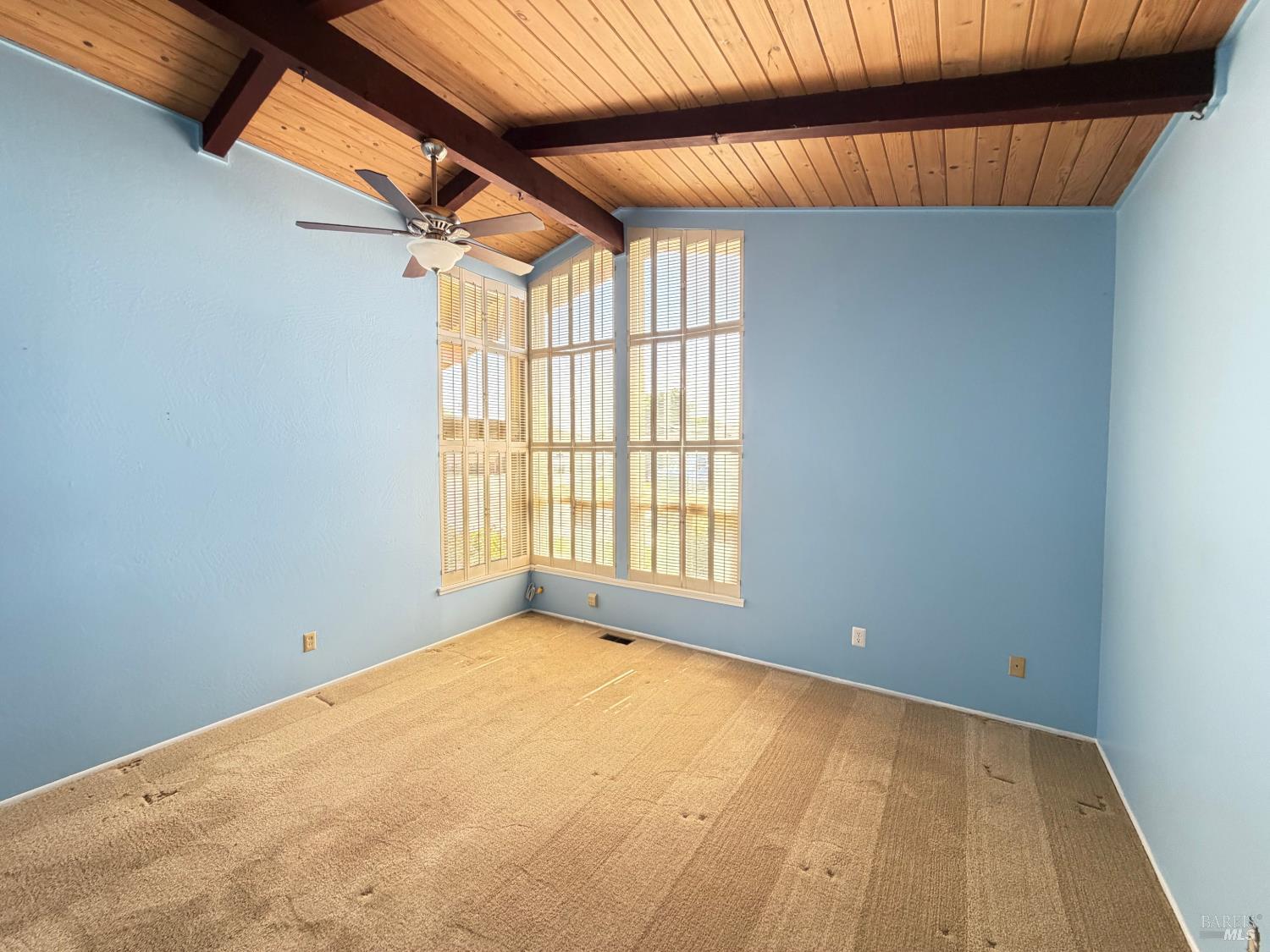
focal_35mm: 14
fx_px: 514
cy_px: 476
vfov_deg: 85.7
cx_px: 635
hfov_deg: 102.1
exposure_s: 1/62
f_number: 2.2
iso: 320
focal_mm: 2.22
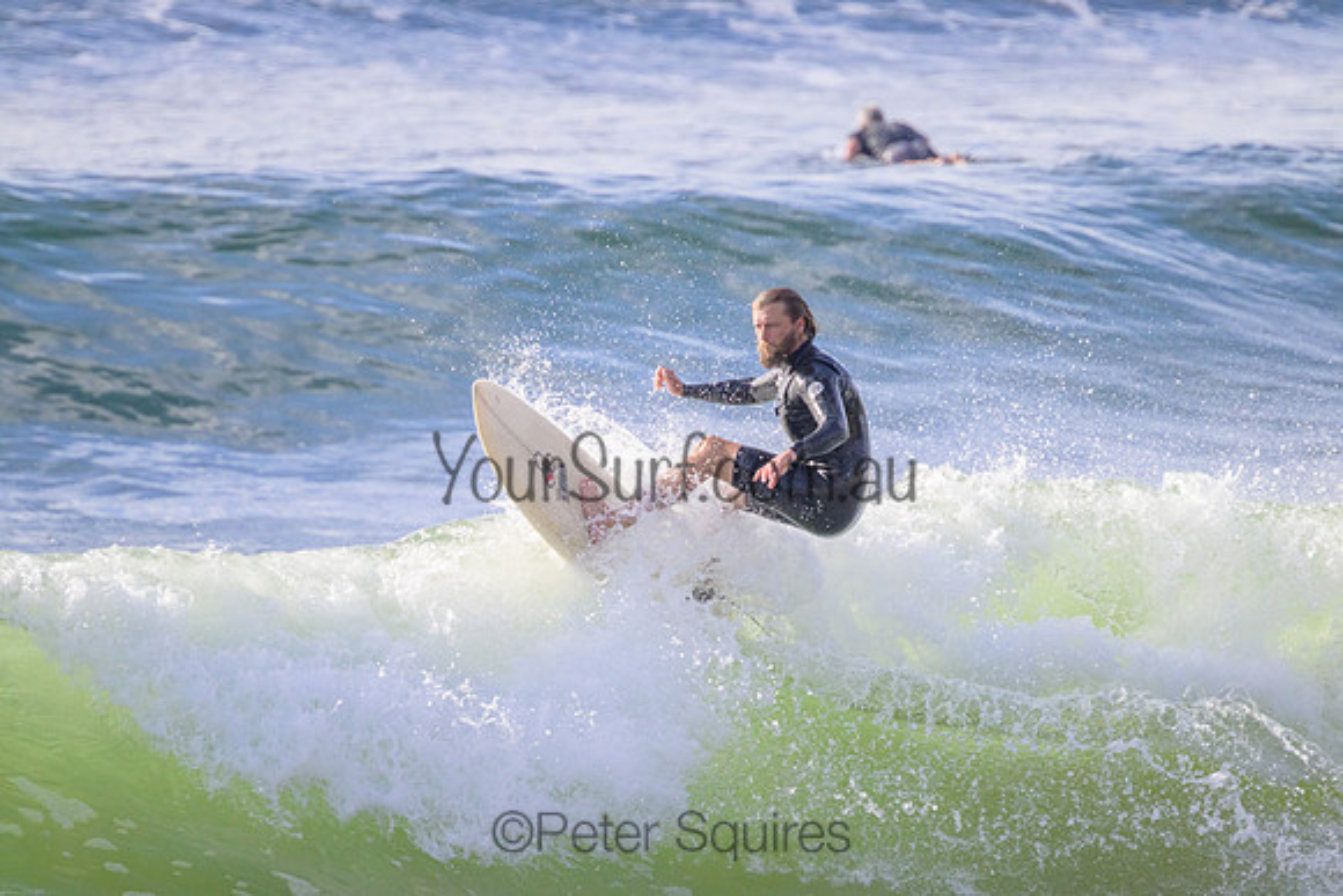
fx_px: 29850
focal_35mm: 800
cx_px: 672
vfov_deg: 1.7
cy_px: 448
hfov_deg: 2.6
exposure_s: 1/2000
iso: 1600
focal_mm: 800
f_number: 11
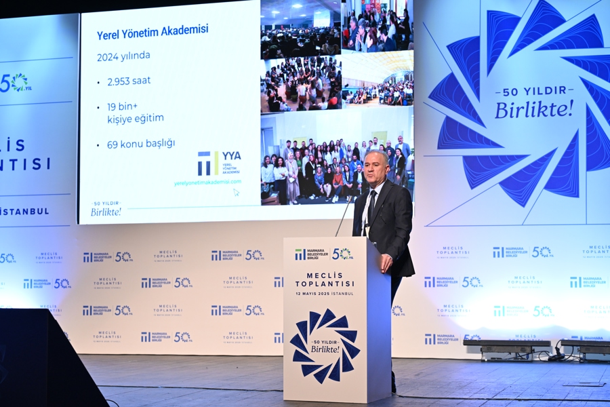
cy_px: 204
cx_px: 305
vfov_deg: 19.5
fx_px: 1186
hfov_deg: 28.8
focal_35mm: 70
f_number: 4.5
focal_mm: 70
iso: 2000
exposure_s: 1/250
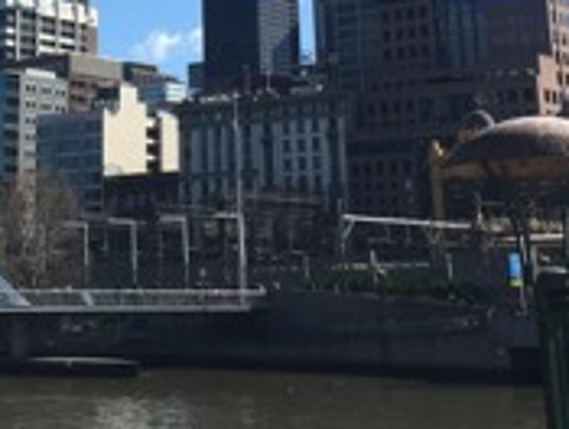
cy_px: -185
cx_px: 137
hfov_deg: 22.5
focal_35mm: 86
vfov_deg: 16.0
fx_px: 1417
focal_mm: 4.15
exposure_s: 1/1721
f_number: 2.2
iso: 32
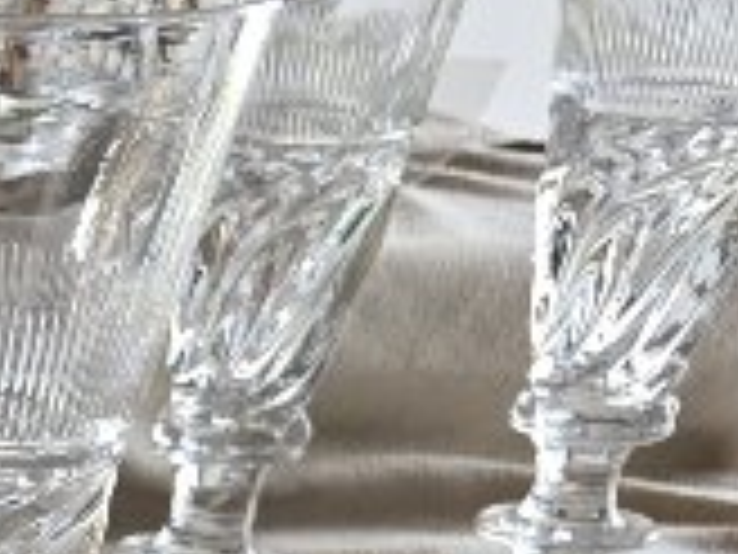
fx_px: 3582
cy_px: 1243
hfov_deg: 8.3
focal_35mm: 168
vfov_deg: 8.2
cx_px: -1958
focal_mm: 6.3
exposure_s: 1/100
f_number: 1.7
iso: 64
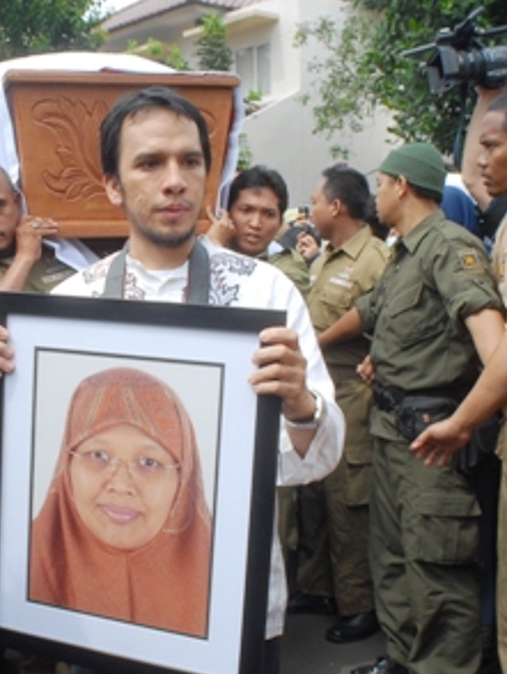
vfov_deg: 42.9
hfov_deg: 32.3
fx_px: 858
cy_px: 335
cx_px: 122
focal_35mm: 44
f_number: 6.3
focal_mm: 20
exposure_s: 1/500
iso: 250
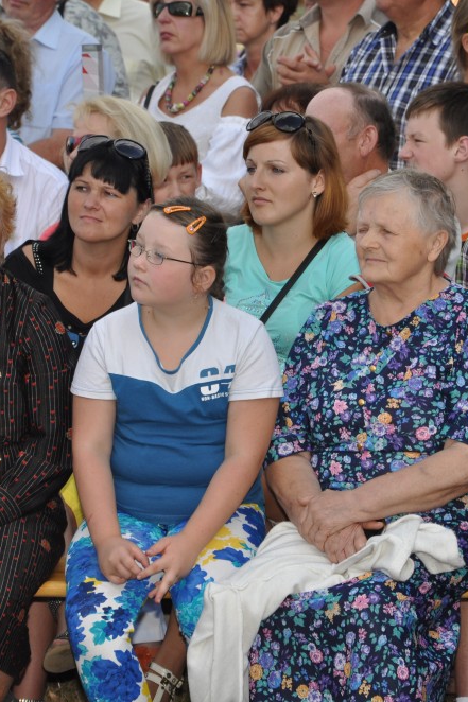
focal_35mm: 238
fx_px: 4638
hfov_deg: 5.8
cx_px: 244
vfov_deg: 8.7
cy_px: 351
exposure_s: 1/200
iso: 200
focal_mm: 105
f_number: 8
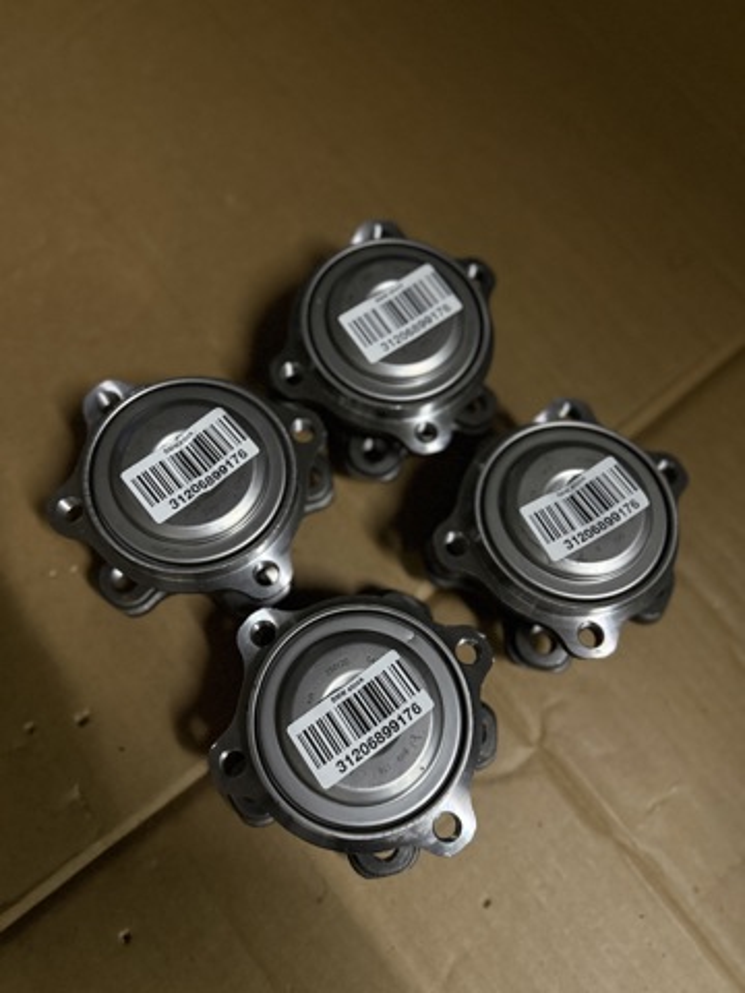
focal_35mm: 24
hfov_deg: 56.8
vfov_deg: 71.6
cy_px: 496
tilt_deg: -70.7
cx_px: 372
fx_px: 689
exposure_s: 1/51
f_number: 1.78
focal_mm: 6.76
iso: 800
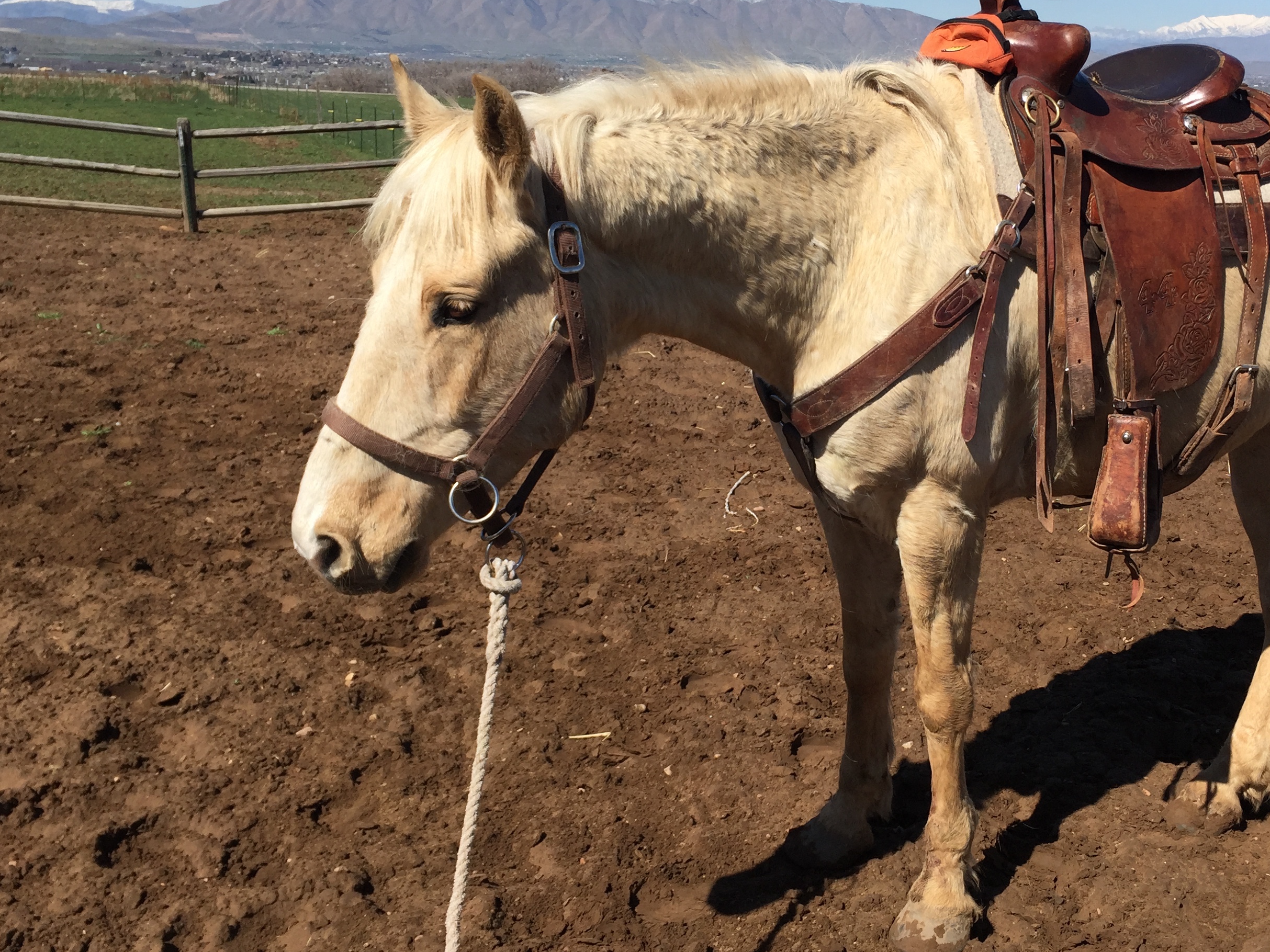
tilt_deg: -16.3
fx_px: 1431
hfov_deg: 47.4
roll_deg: -0.3
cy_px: 434
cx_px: 795
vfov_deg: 36.8
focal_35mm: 39
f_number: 2.2
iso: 32
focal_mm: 4.15
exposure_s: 1/2326
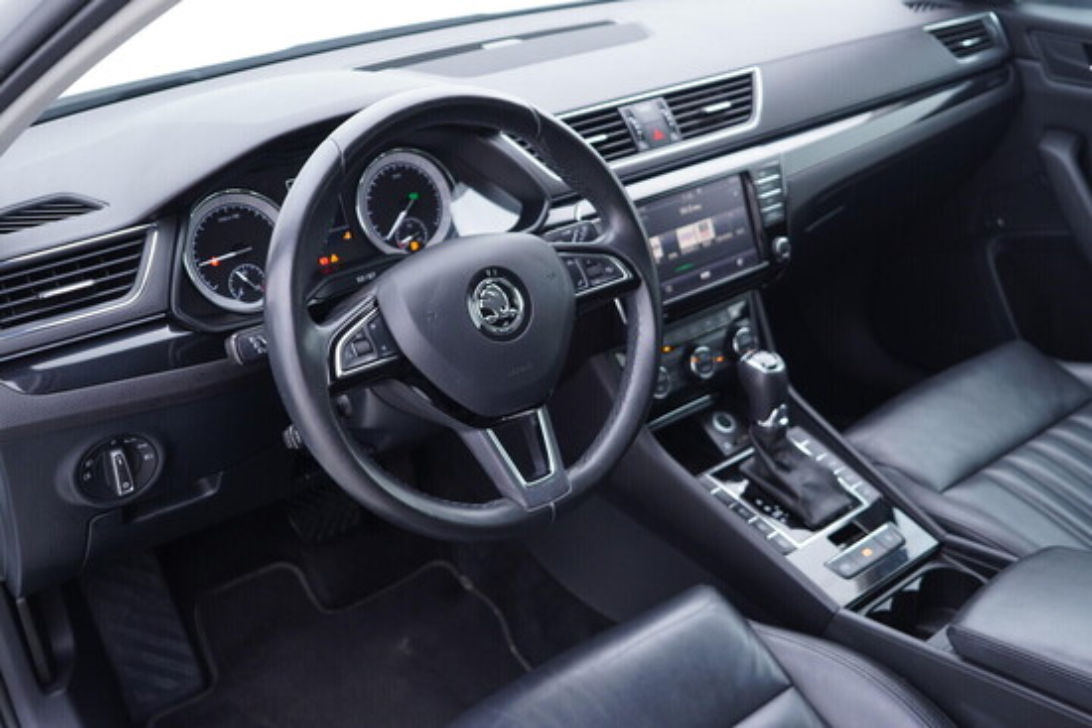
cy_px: 364
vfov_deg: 36.9
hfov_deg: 53.1
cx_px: 546
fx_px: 1092
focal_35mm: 36
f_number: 2.8
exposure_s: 1/40
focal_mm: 24
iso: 250
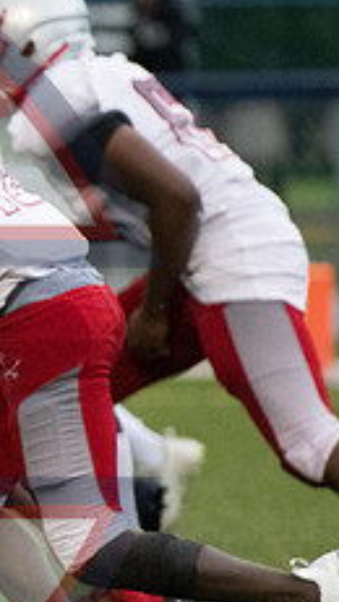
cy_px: 371
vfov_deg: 2.7
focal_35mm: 788
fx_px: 12588
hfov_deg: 1.5
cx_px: -412
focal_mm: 200
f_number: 3.2
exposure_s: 1/2000
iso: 7200
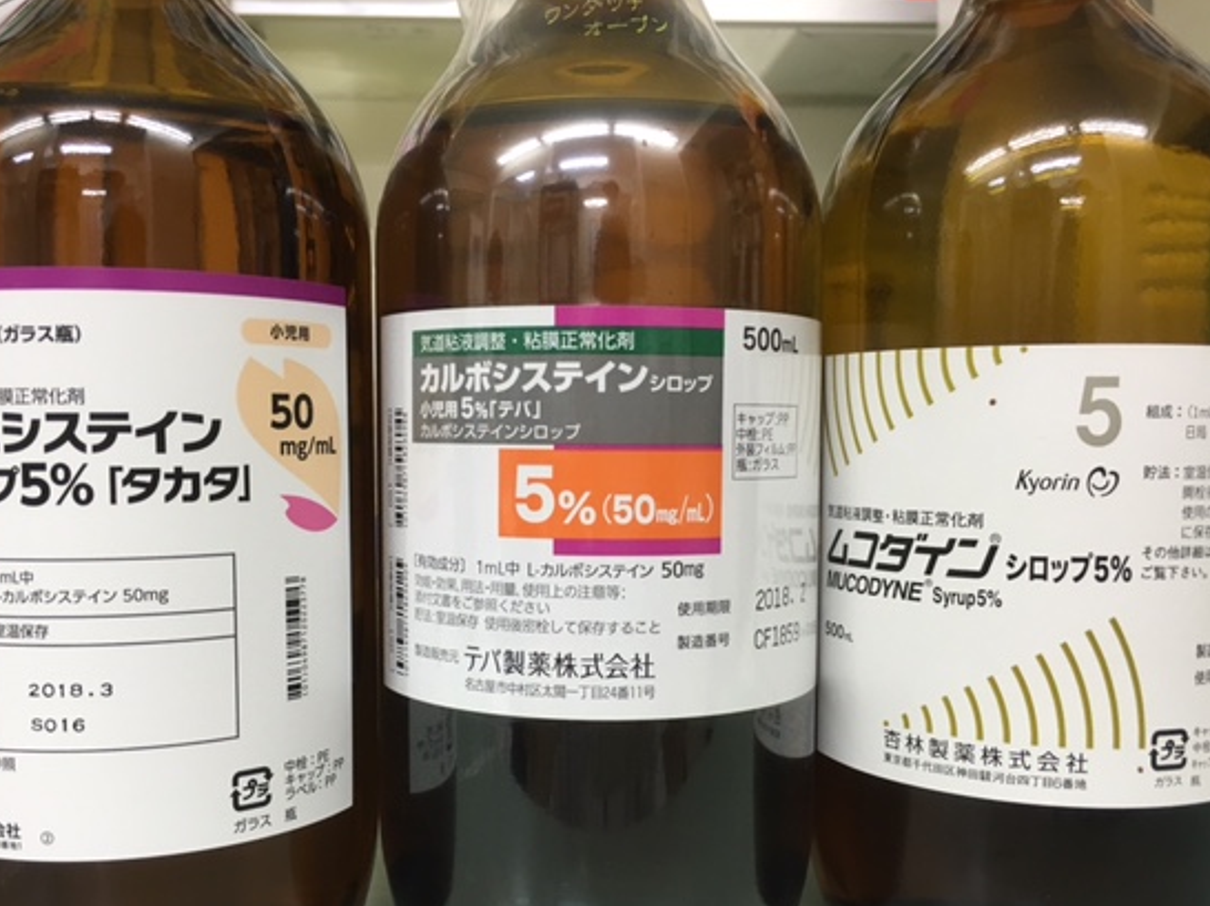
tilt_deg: -5.2
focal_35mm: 34
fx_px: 1188
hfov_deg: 53.9
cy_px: 525
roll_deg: +0.0
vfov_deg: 41.6
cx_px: 572
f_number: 2.2
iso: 50
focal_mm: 4.15
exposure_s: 1/33
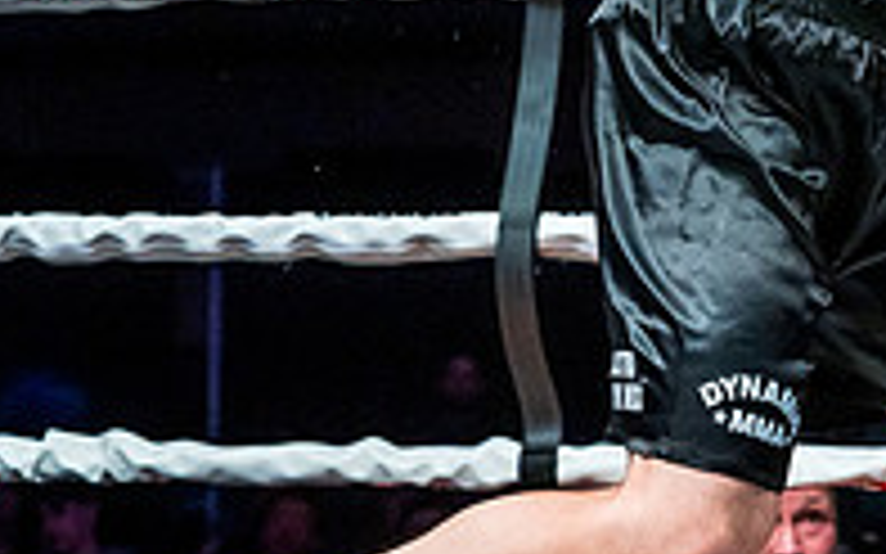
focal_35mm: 228
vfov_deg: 5.7
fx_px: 5504
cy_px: -161
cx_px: 924
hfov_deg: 9.1
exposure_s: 1/1000
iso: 4000
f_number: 4
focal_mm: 70
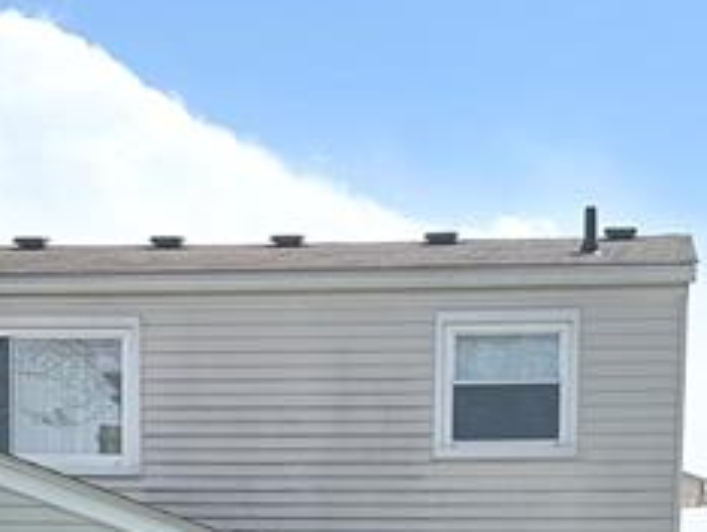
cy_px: 961
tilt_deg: -2.9
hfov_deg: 18.7
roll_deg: -1.4
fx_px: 2147
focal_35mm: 105
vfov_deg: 12.8
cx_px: 381
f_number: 1.78
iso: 80
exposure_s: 1/5000
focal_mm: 6.86
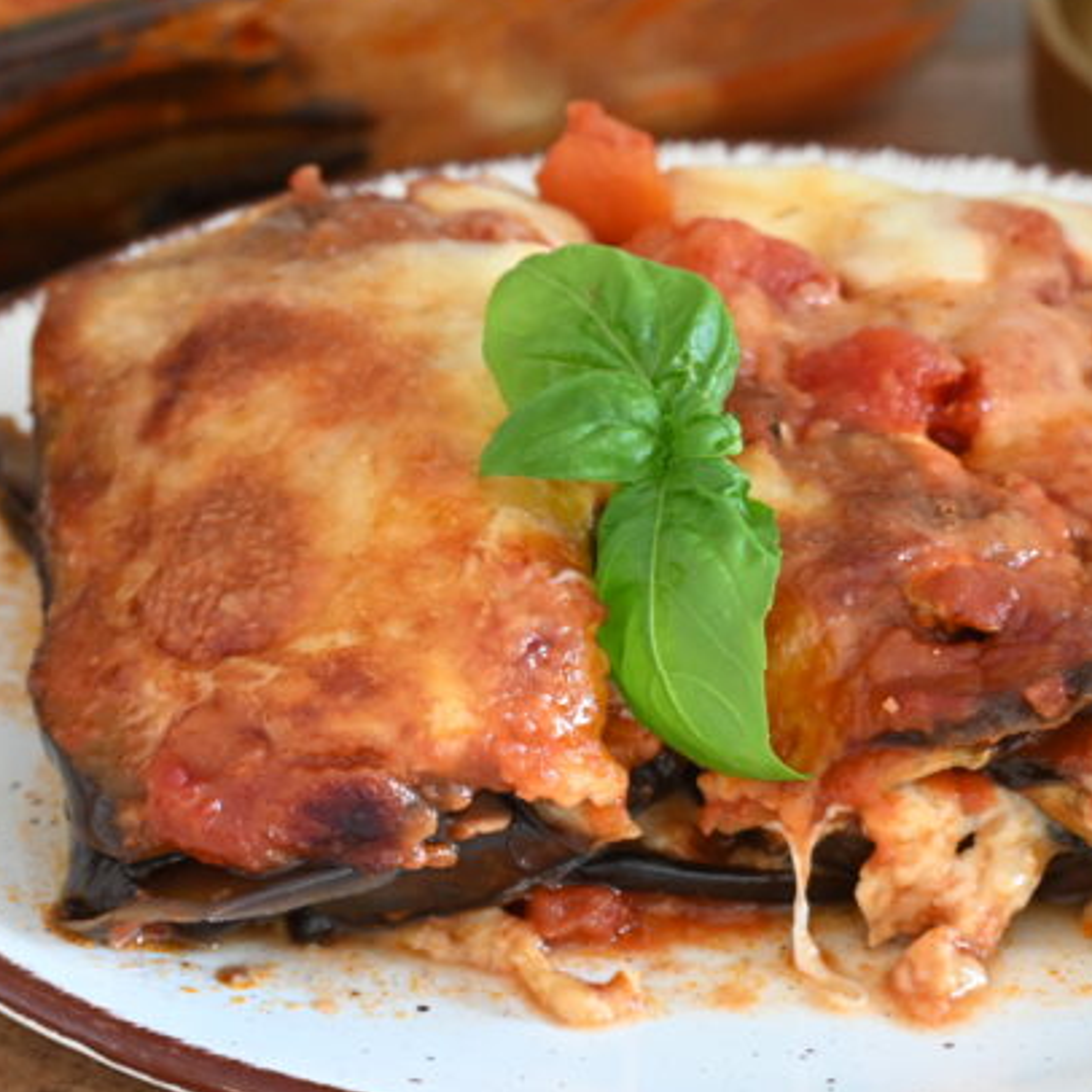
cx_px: 675
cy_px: 518
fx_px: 7317
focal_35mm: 205
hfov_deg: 8.5
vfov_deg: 8.5
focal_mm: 91
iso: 200
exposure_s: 1/1.3
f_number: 9
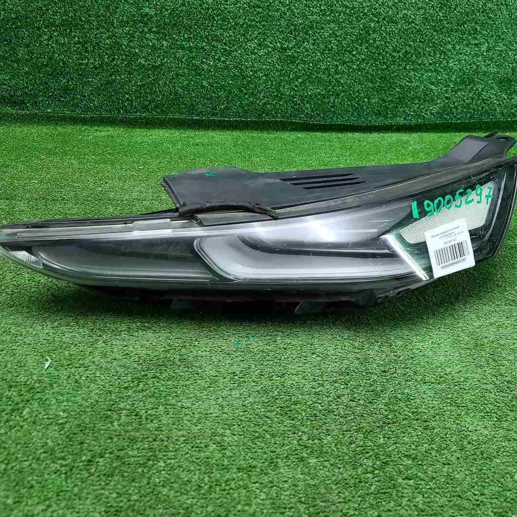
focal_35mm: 31
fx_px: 524
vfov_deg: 52.5
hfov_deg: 52.3
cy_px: 258
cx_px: 304
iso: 159
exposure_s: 1/50
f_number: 1.8
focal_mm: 5.4
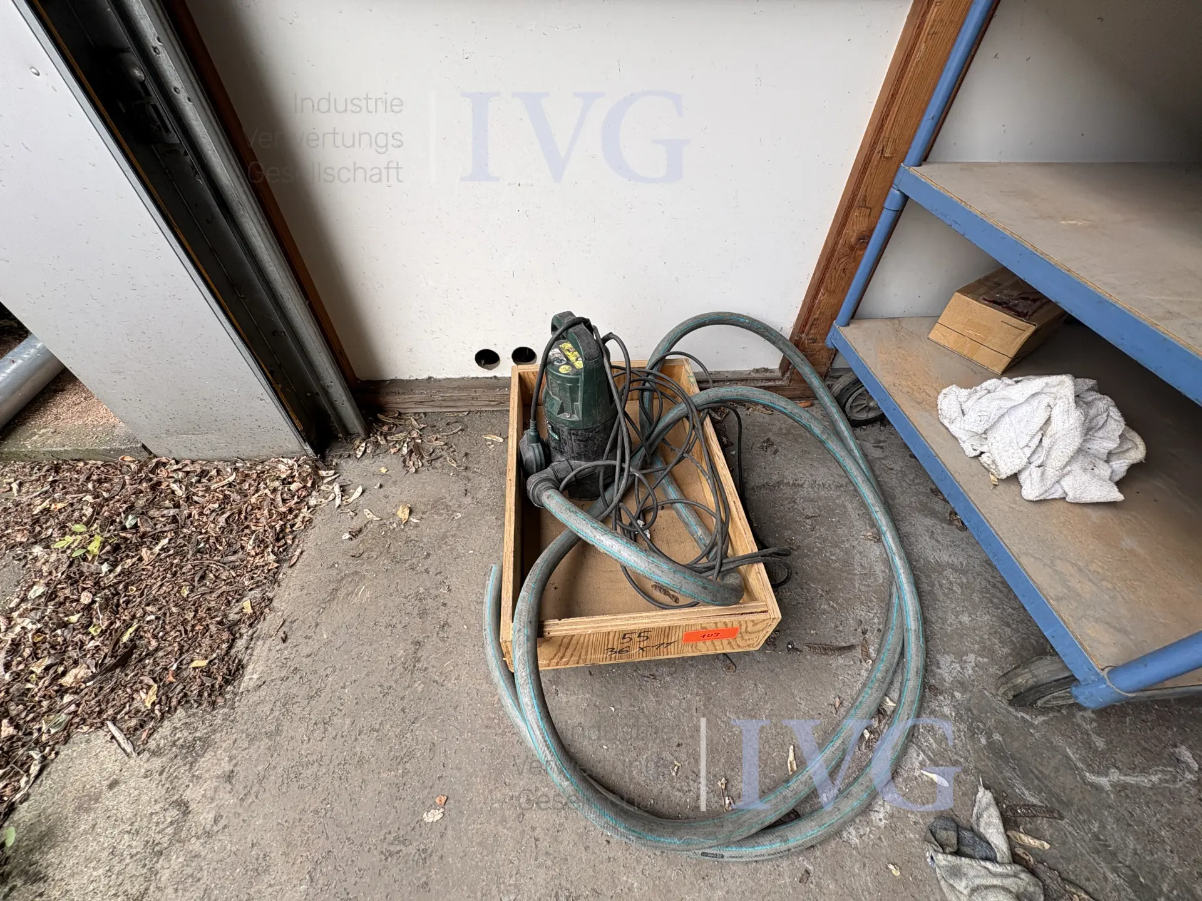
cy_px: 450
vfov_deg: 85.7
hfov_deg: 102.1
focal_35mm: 14
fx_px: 486
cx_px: 601
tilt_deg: -47.0
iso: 40
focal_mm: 2.22
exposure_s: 1/103
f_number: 2.2
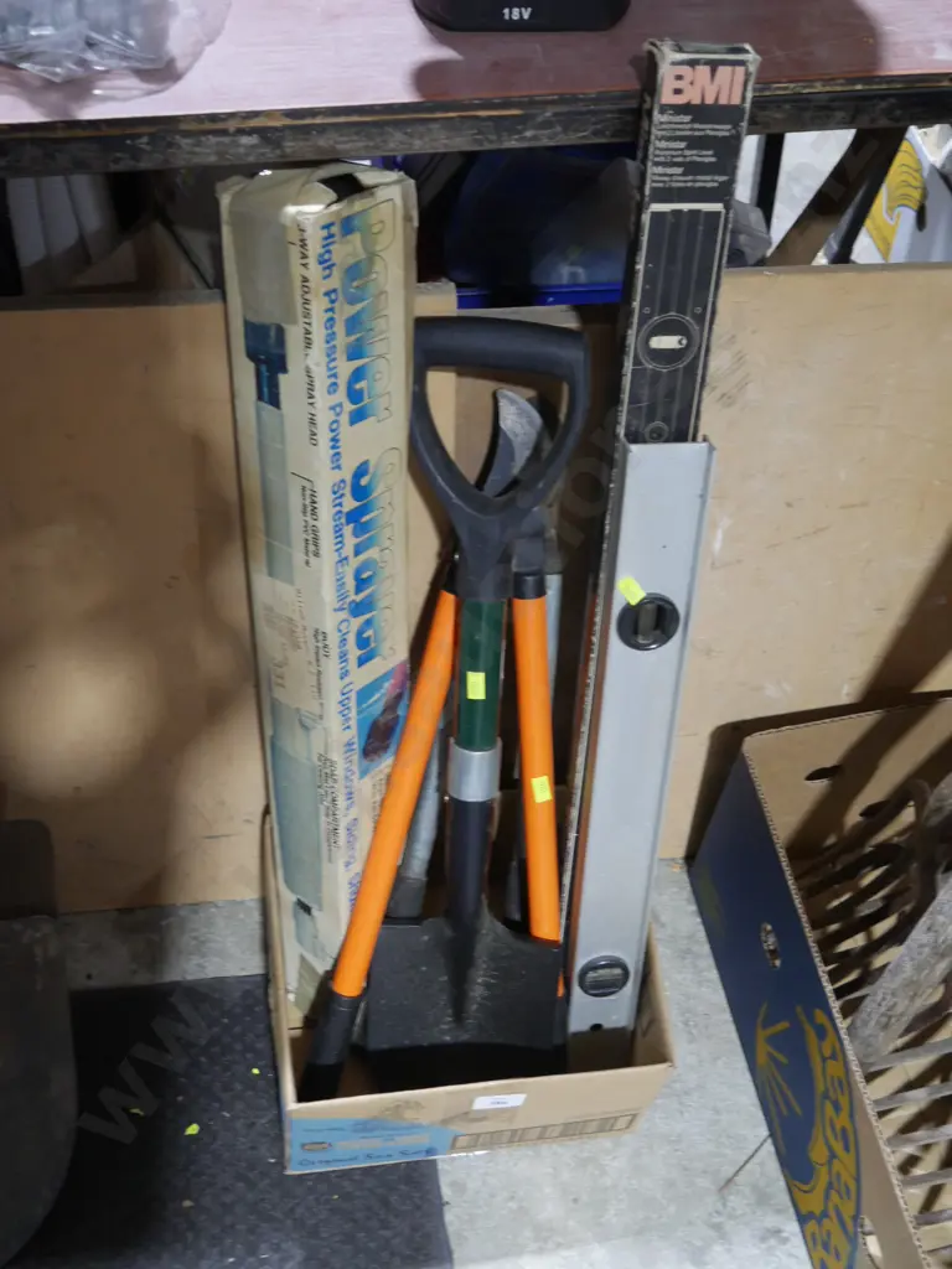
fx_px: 1467
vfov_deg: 46.8
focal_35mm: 40
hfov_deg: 36.0
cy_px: 634
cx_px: 476
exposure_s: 1/60
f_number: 4.4
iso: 1250
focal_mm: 20
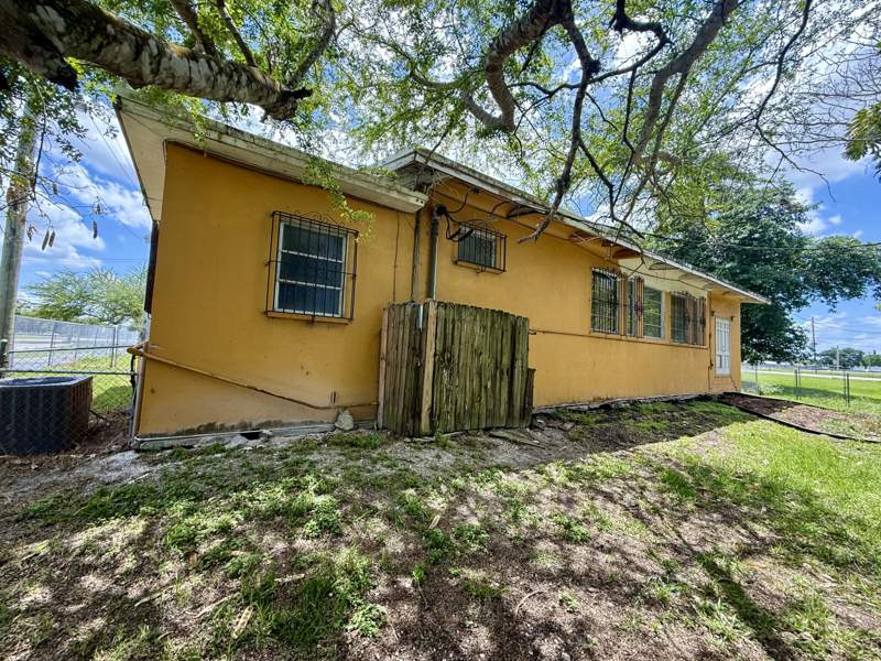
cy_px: 330
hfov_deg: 102.1
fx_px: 356
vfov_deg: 85.7
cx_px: 440
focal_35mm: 14
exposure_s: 1/319
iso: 64
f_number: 2.2
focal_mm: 2.22
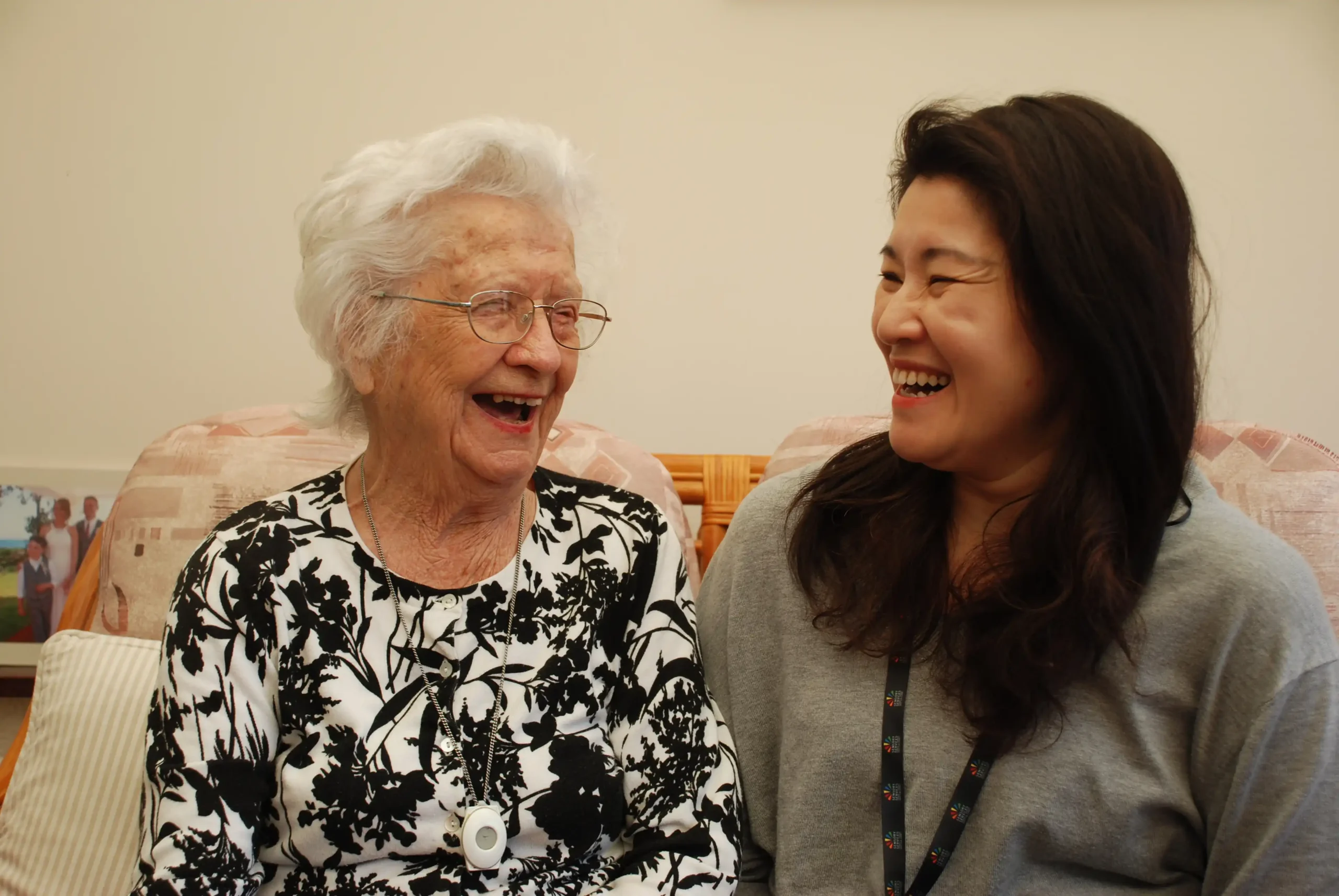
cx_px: 670
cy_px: 448
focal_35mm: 52
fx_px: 1955
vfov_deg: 25.8
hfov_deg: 37.8
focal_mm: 35
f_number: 5.6
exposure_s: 1/125
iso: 140
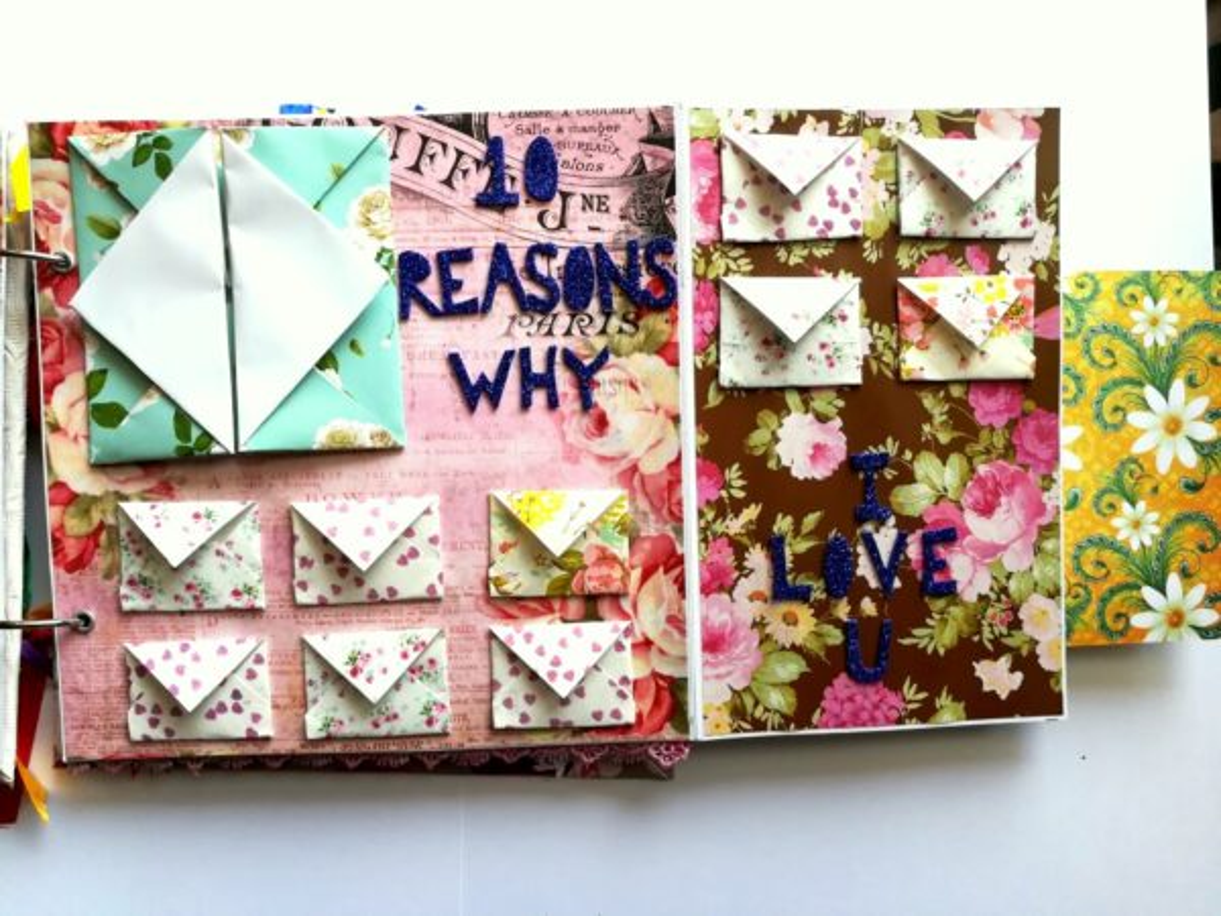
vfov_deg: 53.1
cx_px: 610
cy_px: 458
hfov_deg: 67.3
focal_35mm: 26
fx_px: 917
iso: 100
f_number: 2.2
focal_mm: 3.83
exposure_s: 1/100
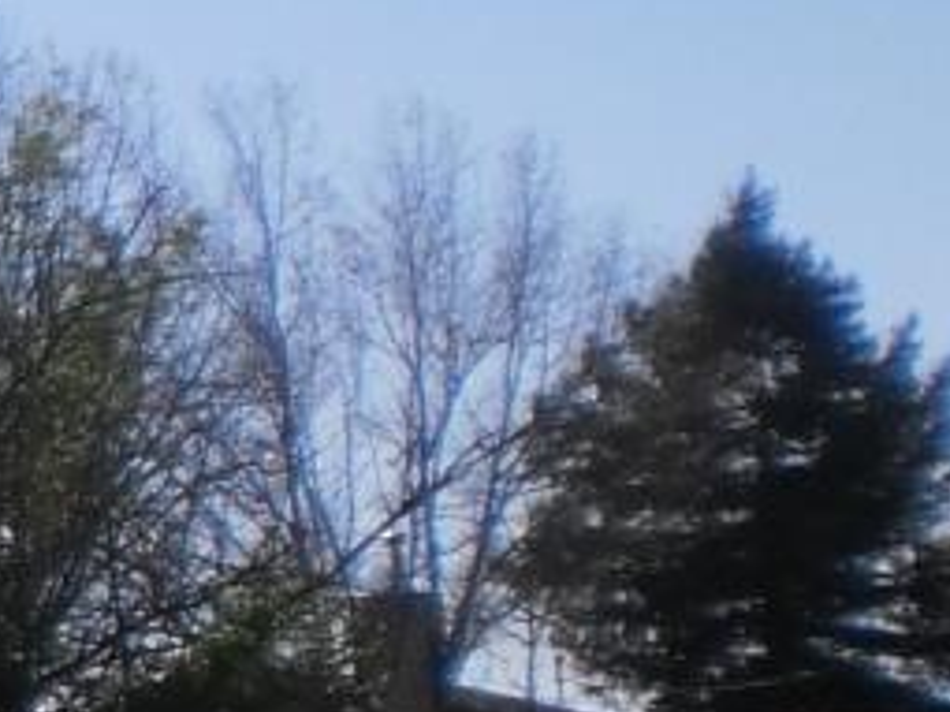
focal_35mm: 212
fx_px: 5815
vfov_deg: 6.9
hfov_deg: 8.1
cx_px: -1796
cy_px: 1038
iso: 100
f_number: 4.6
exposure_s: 1/1600
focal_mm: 6.3
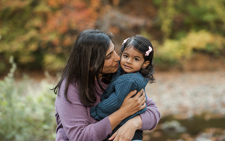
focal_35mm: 137
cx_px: 116
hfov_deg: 15.3
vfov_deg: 9.6
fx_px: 840
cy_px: 72
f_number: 4
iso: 640
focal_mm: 130
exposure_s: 1/125
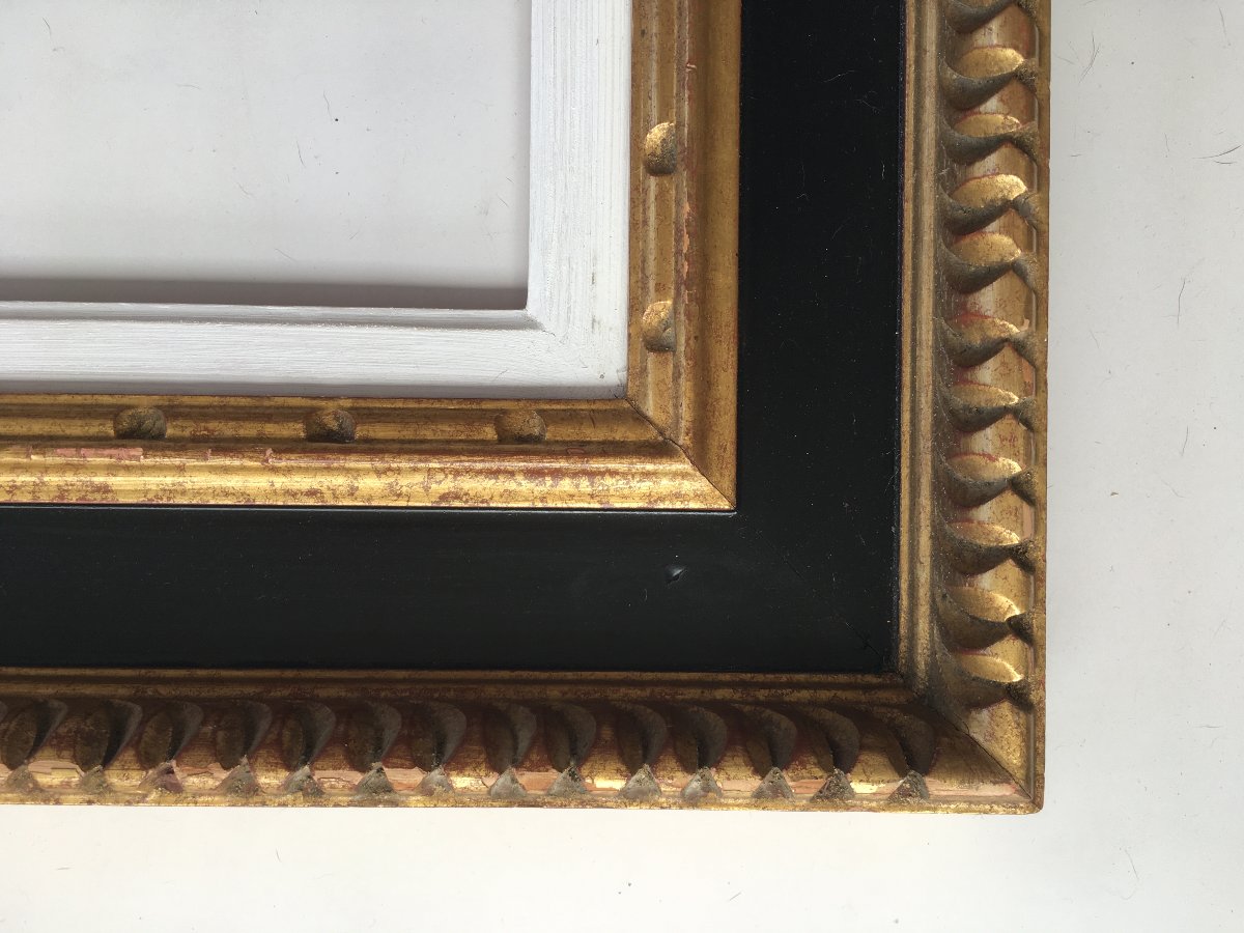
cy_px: 466
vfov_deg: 48.2
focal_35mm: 29
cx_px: 622
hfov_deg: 61.7
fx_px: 1042
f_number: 2.2
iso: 25
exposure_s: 1/100
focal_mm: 4.15
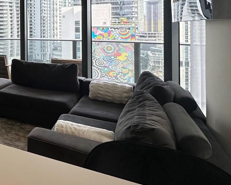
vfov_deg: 37.9
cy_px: 25
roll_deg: +0.7
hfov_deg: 33.8
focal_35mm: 37
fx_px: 253
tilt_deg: +0.0
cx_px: -76
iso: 80
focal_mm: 2.22
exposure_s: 1/120
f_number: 2.2
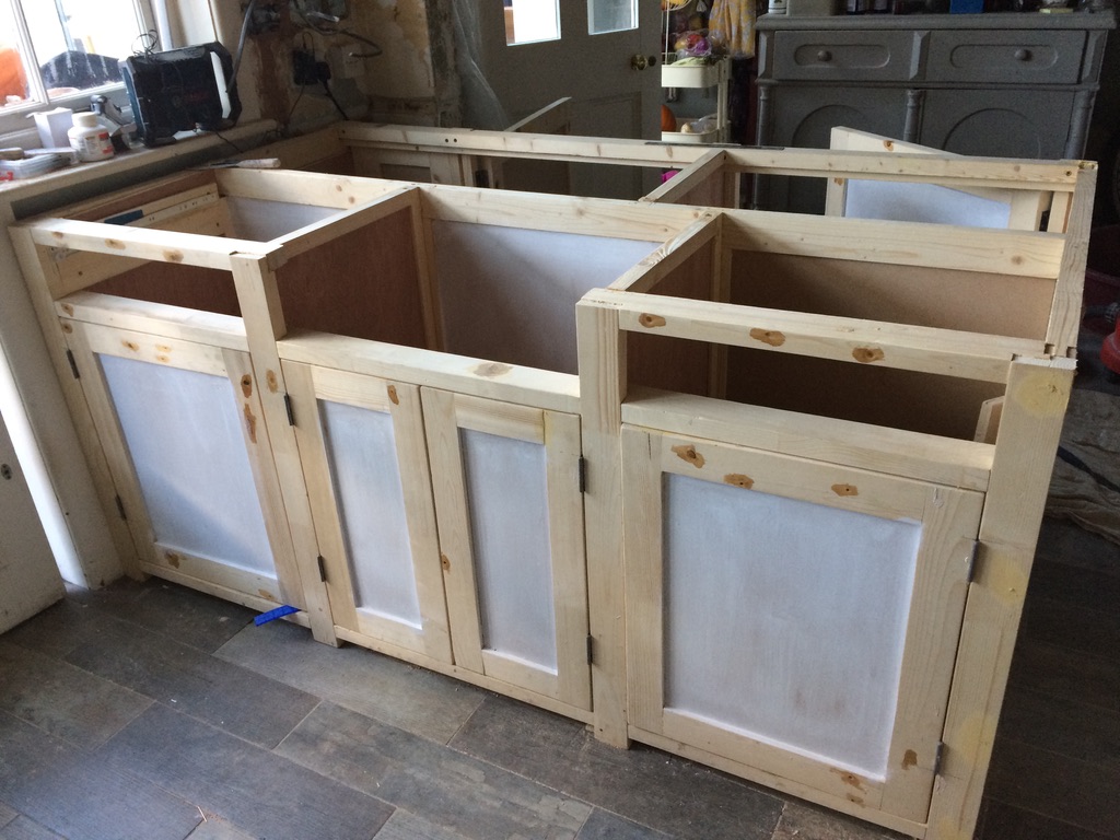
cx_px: 560
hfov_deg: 61.7
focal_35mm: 29
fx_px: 938
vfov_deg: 48.2
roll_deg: +3.3
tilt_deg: -27.4
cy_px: 420
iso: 80
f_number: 2.2
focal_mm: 4.15
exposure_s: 1/33
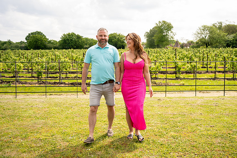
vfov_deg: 36.1
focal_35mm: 37
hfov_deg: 52.1
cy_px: 76
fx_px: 242
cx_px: 124
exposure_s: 1/320
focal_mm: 35
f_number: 4
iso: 100
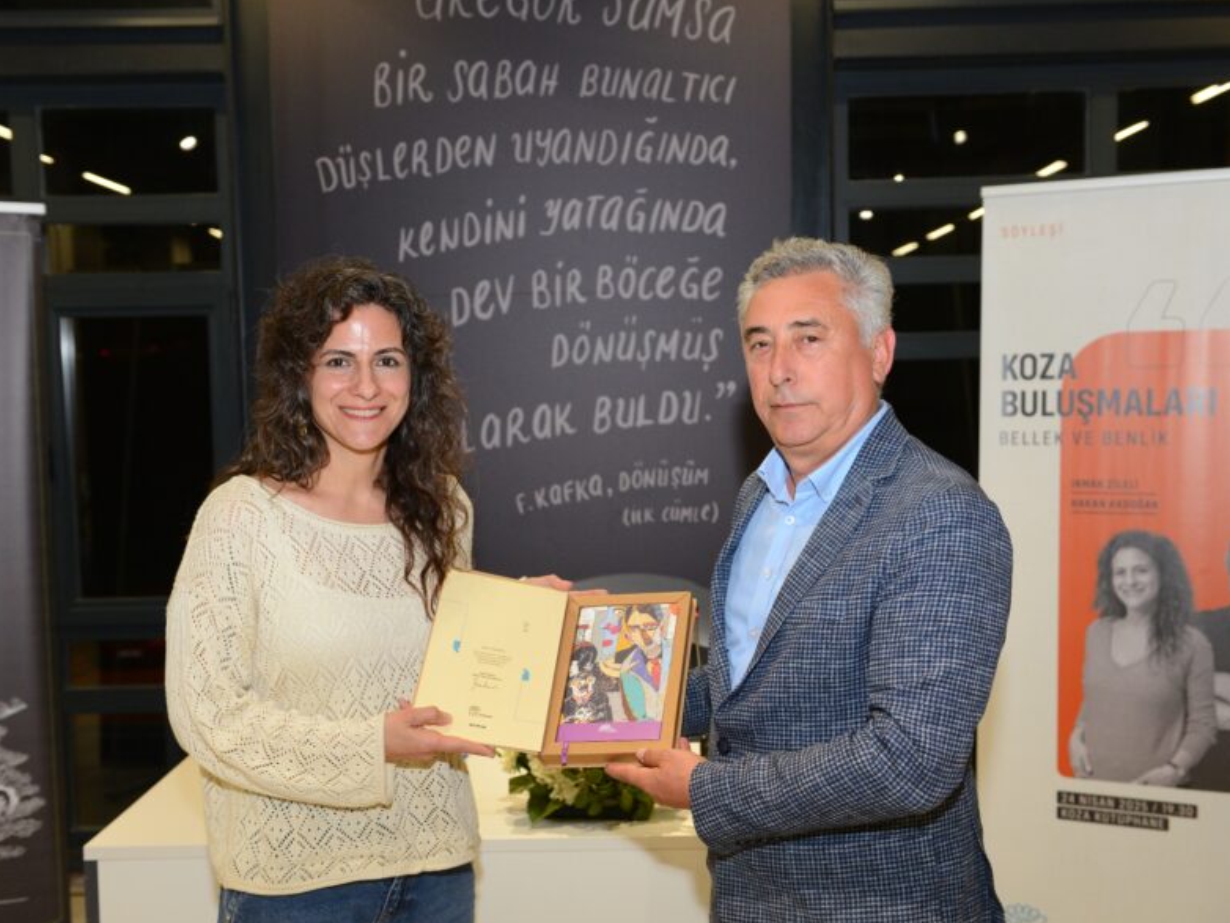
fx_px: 1422
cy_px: 484
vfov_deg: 36.0
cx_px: 596
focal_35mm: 40
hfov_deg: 46.8
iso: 1600
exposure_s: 1/200
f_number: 4
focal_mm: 35
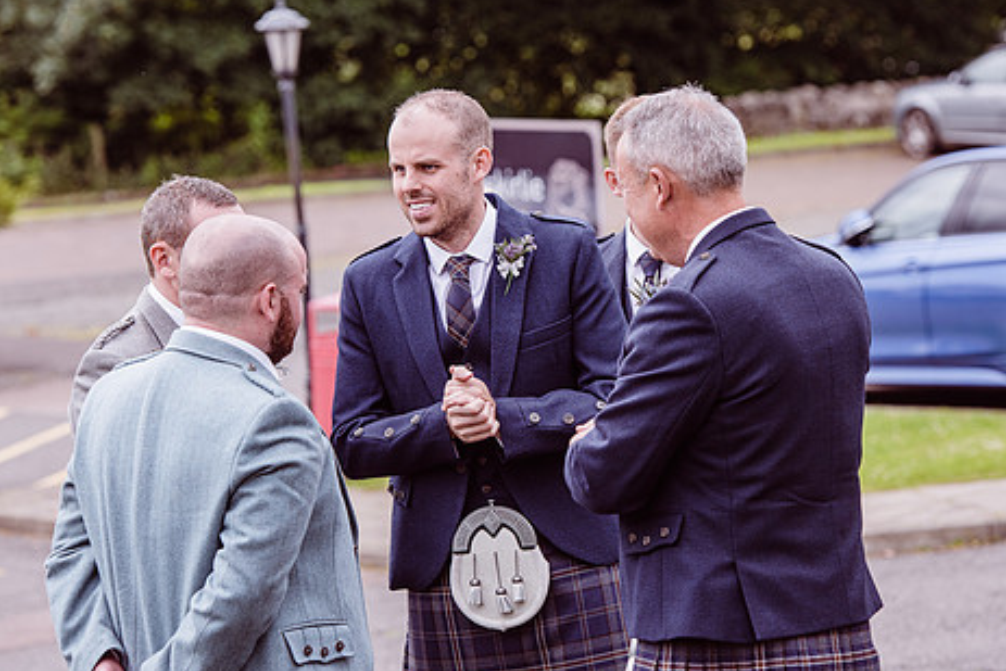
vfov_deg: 8.4
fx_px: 4556
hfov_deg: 12.6
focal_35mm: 163
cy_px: 305
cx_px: 489
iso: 200
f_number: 4.5
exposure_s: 1/640
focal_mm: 130
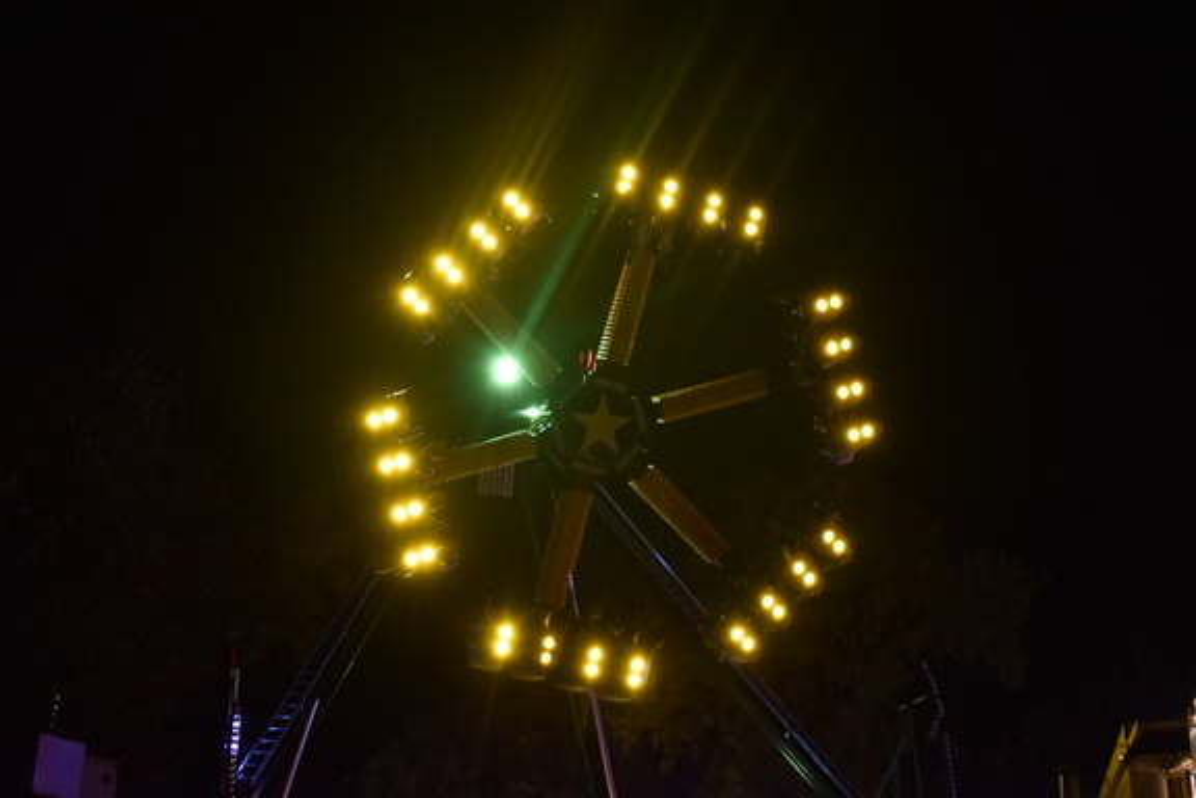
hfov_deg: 46.4
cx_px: 598
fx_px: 1395
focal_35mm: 42
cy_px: 399
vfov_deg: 31.9
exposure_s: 1/125
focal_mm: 28
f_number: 4.2
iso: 800
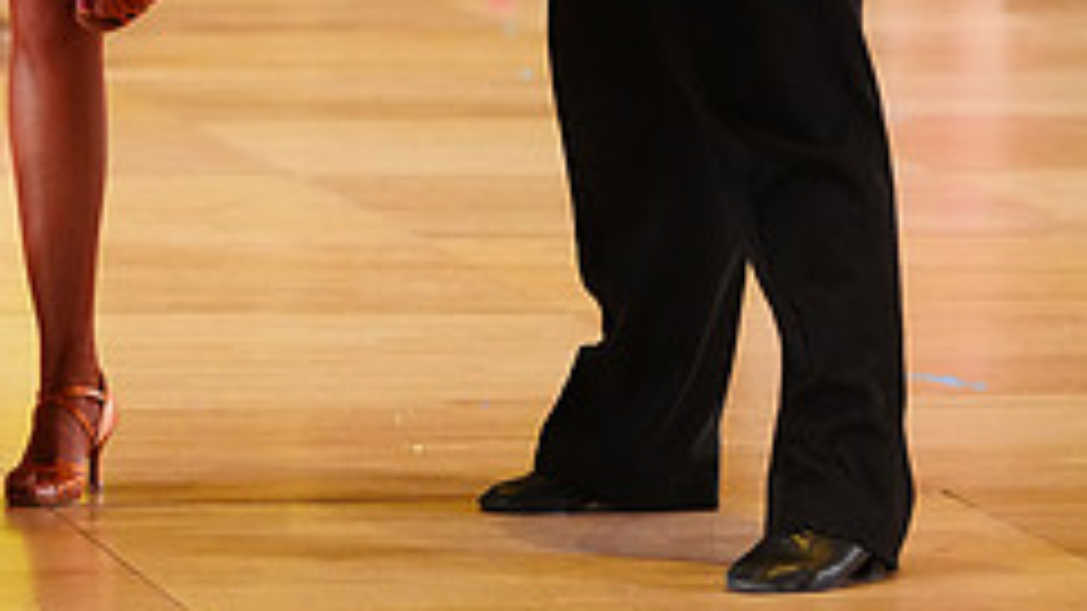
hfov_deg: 6.7
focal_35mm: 321
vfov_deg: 3.8
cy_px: -301
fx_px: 9250
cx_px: 532
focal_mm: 128
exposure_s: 1/400
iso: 3200
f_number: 4
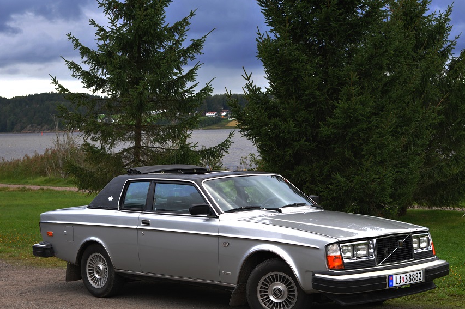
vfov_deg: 16.2
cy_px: 182
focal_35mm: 84
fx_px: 1084
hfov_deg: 24.2
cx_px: 241
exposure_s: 1/250
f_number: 7.1
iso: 1000
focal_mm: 70
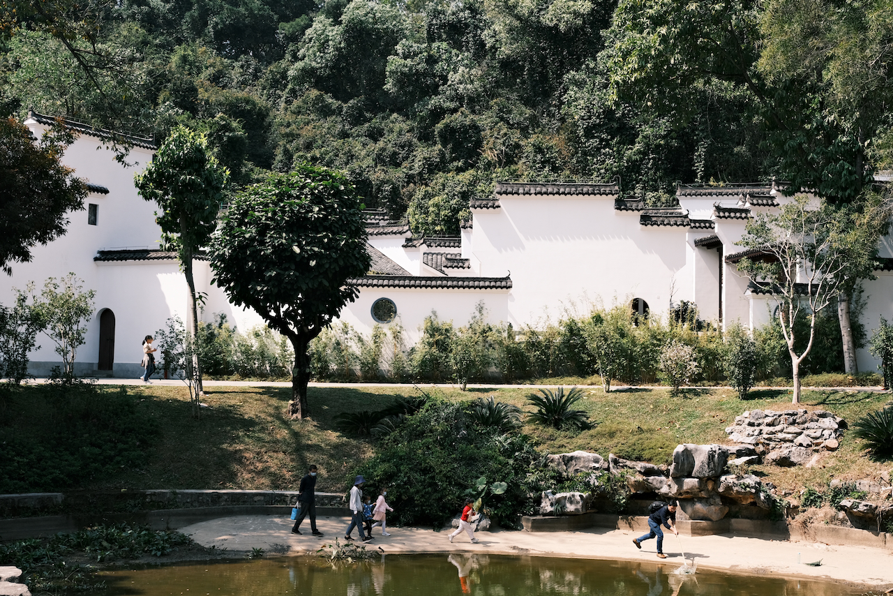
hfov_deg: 39.6
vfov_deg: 27.0
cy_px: 298
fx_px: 1240
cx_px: 446
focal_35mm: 50
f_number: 5
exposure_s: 1/900
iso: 320
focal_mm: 33
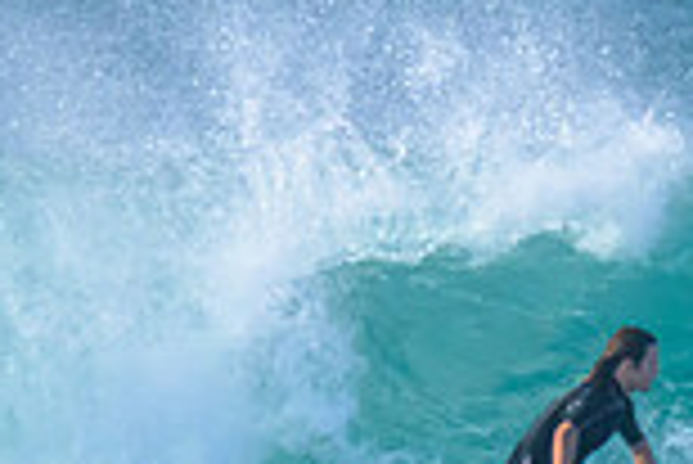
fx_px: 58112
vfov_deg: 0.5
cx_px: 778
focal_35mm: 3016
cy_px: 574
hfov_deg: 0.7
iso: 8000
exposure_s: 1/2500
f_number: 11
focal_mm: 800
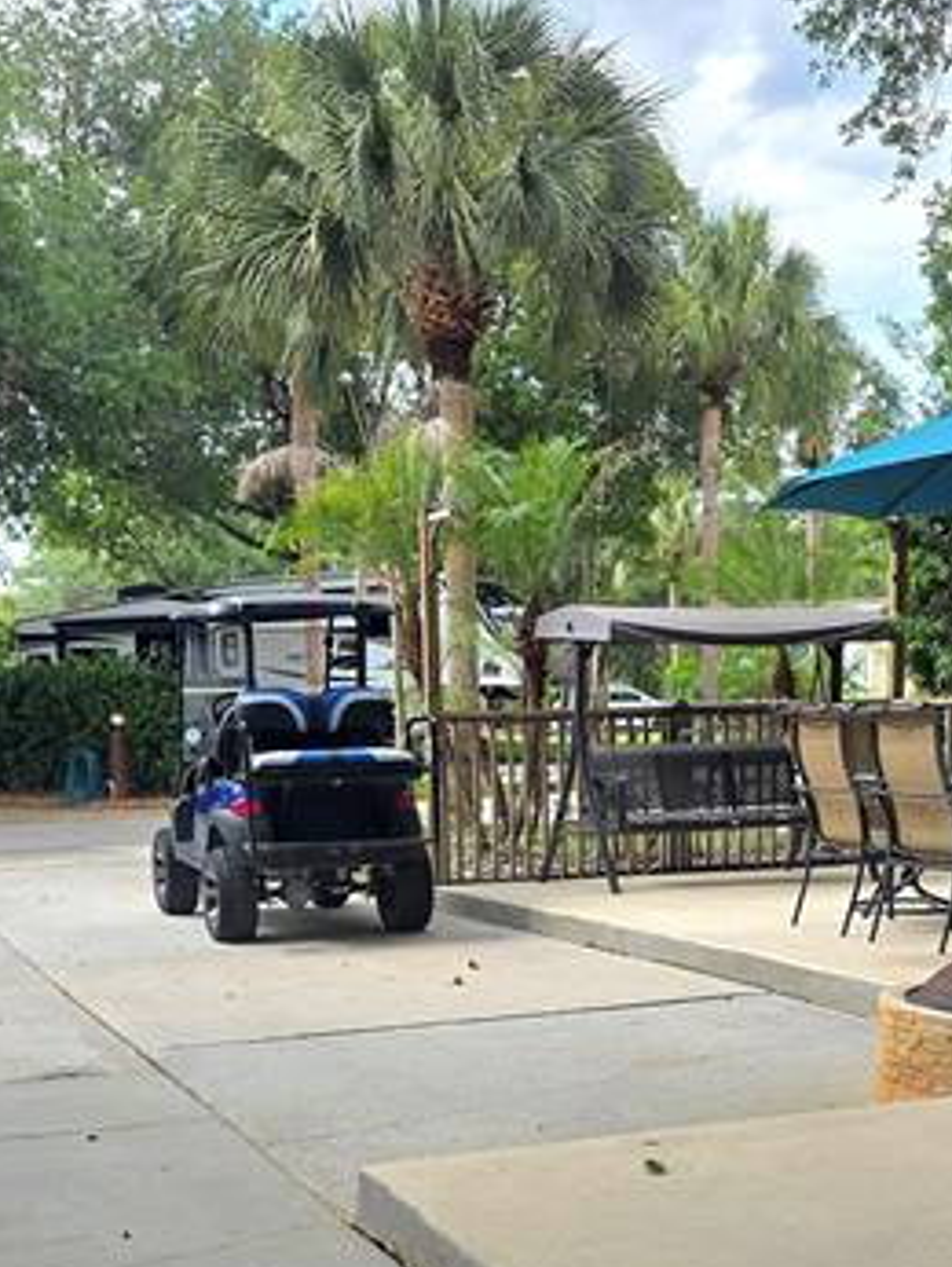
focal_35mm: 51
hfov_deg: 28.6
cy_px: 1113
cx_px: 454
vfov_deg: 35.5
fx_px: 1868
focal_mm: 6.3
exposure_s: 1/2500
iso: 80
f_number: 1.7
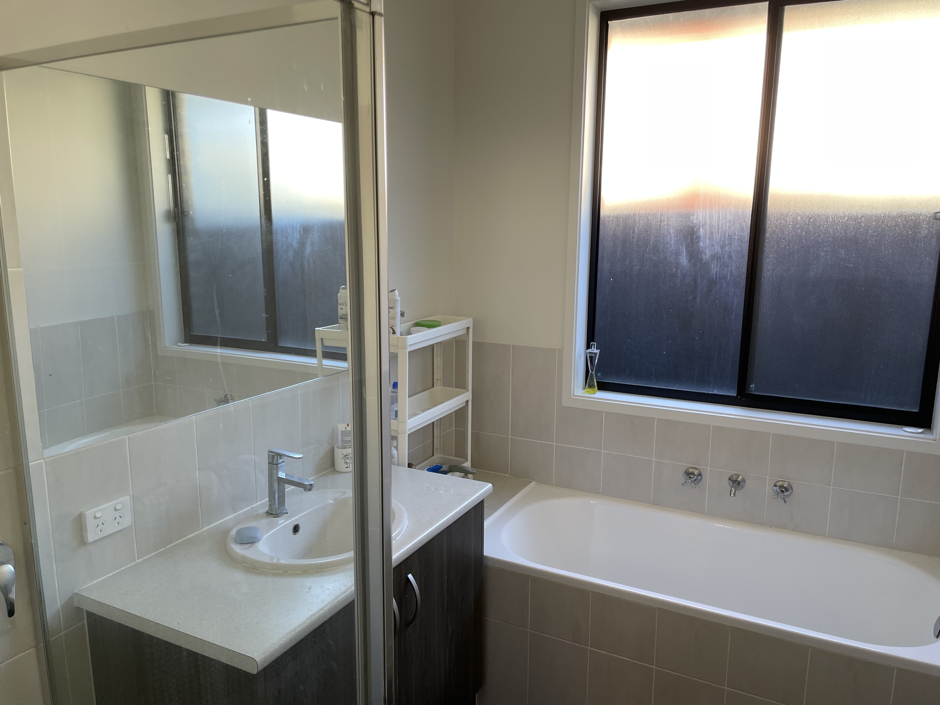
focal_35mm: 26
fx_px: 706
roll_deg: +0.2
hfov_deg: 67.3
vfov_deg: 53.1
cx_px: 470
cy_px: 352
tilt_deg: -10.3
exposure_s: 1/121
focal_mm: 4.2
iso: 64
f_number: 1.6
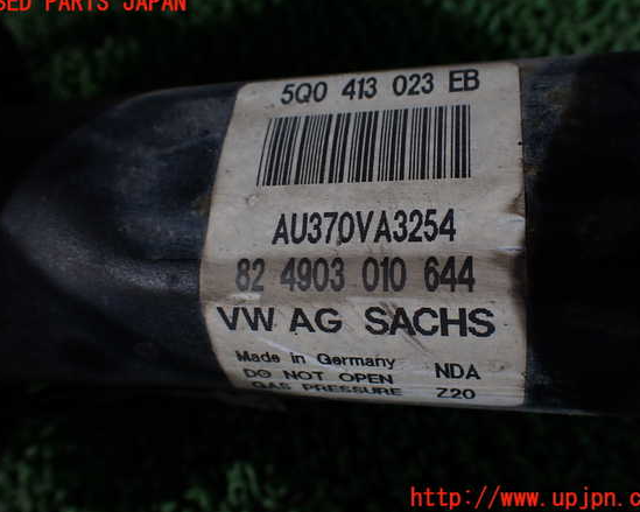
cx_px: 324
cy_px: 251
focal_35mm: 32
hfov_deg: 55.7
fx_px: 606
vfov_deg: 45.8
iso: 100
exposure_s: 1/250
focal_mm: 5.4
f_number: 9
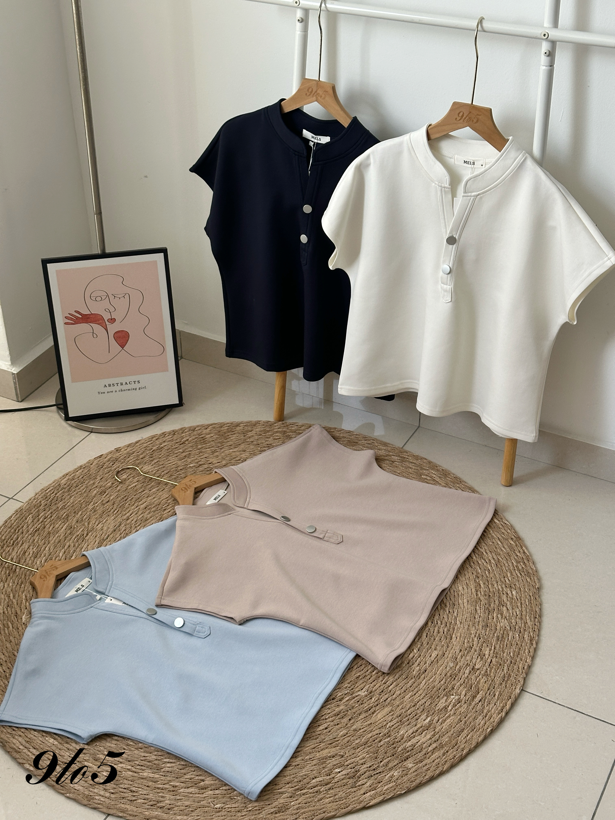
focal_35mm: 48
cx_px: 308
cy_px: 410
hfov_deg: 30.3
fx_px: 1137
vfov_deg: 39.7
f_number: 1.78
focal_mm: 6.86
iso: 125
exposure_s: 1/60
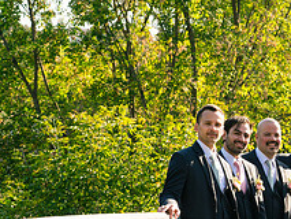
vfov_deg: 9.0
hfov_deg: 11.6
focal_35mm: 165
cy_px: 183
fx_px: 1388
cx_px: 391
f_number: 7.1
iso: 250
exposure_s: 1/160
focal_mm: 63
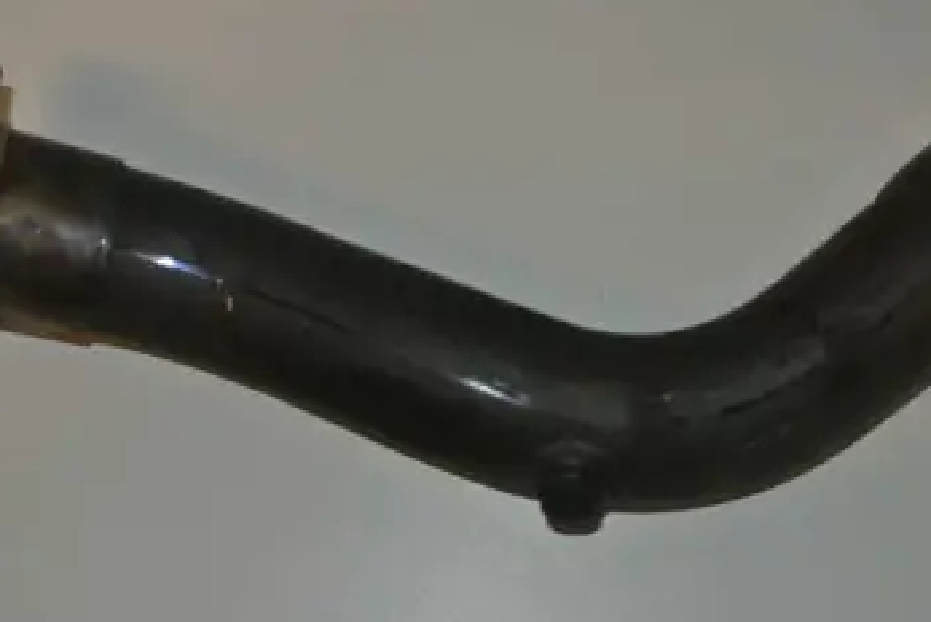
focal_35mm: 62
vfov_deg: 22.0
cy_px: 322
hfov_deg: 32.3
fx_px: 1605
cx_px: 504
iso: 200
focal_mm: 15.1
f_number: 4.2
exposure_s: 1/60
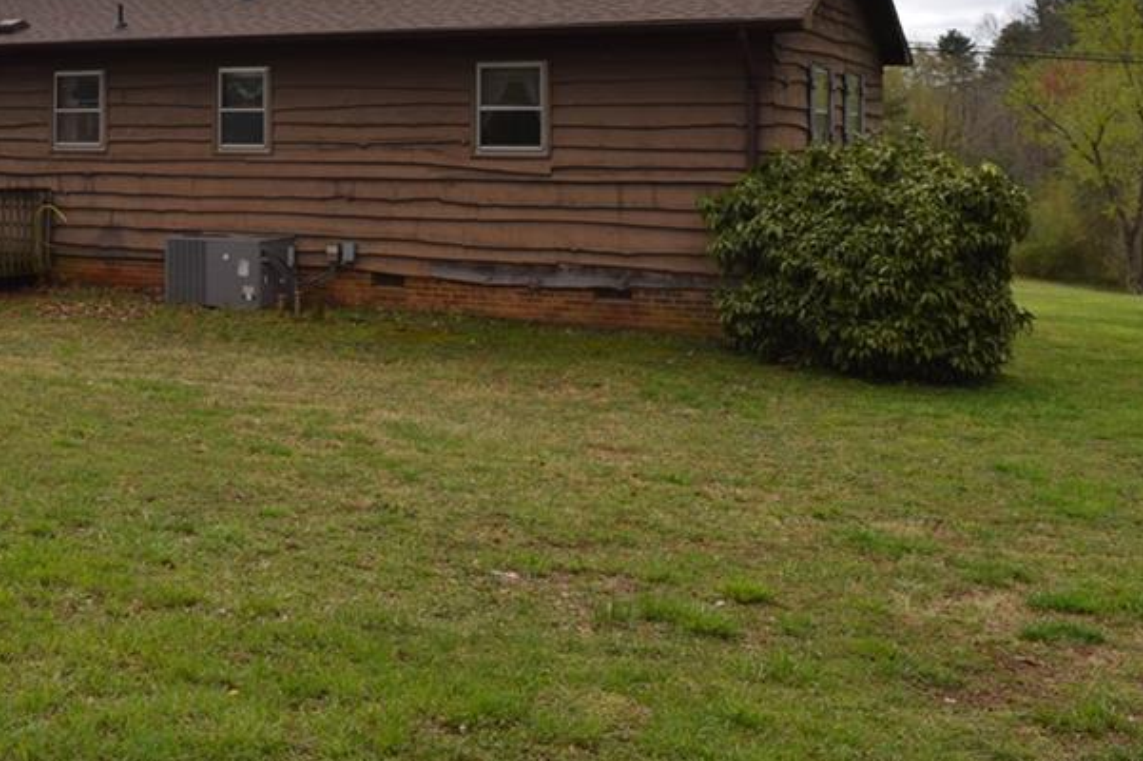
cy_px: 145
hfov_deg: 41.3
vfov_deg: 28.5
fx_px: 1460
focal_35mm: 46
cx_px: 264
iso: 100
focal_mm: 18
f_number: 11
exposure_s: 1/200
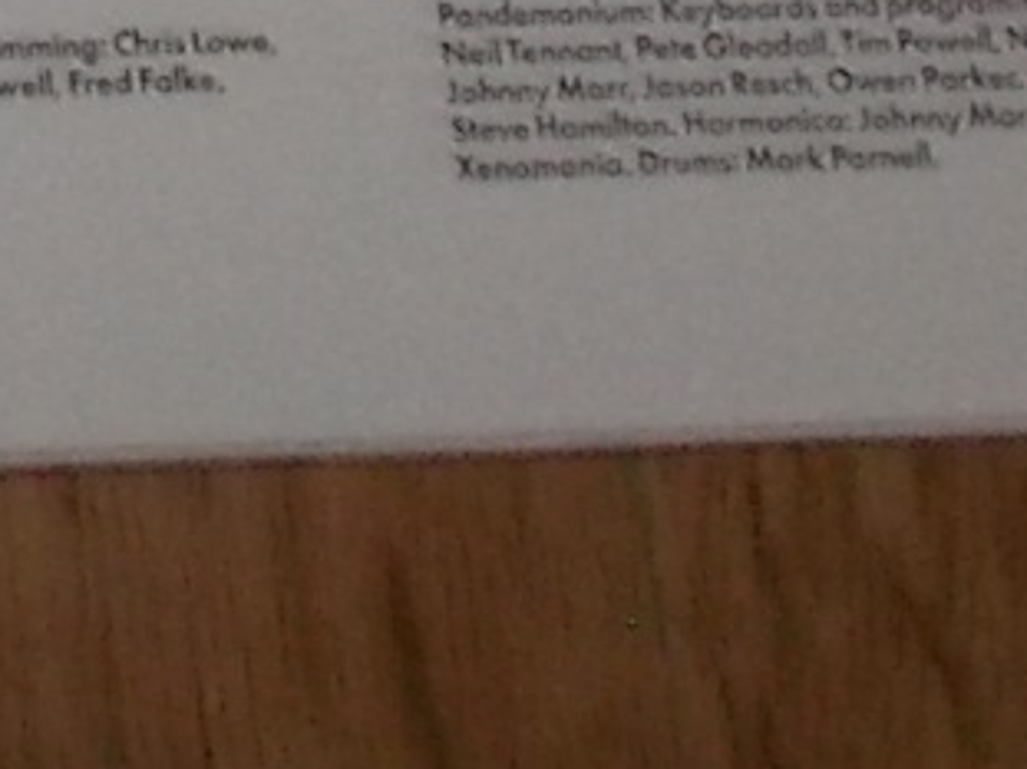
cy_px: -1749
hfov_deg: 8.9
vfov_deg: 6.3
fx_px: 6287
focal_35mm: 212
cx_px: -878
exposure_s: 1/30
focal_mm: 4.1
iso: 200
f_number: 3.3
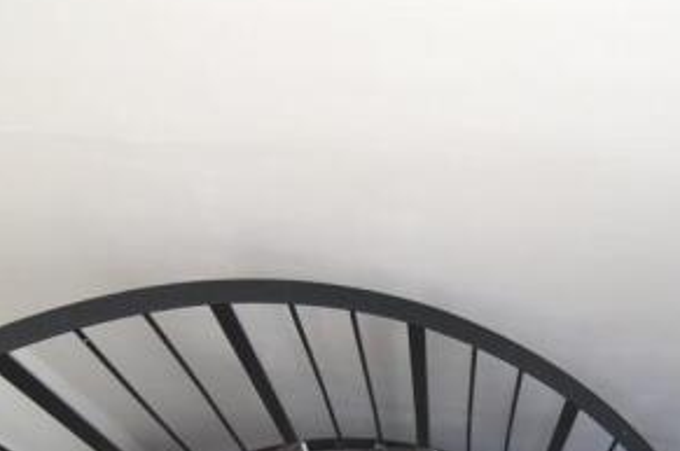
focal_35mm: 88
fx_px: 1659
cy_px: 437
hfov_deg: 23.1
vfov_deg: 15.2
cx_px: 425
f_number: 4.5
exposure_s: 1/50
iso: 400
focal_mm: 26
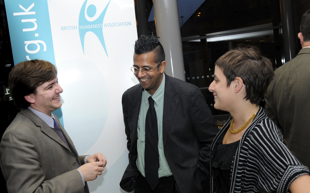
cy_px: 96
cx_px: 155
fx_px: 313
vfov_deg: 34.4
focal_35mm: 37
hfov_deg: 52.8
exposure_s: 1/100
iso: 800
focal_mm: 24
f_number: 4.5
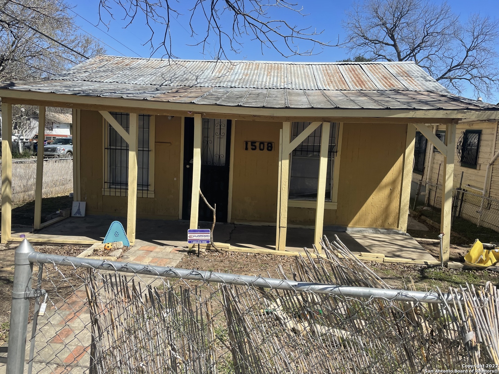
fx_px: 375
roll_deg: -2.1
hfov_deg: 67.3
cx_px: 250
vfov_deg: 53.1
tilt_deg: -7.3
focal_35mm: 26
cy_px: 187
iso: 32
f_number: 1.6
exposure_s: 1/3040
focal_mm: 4.2
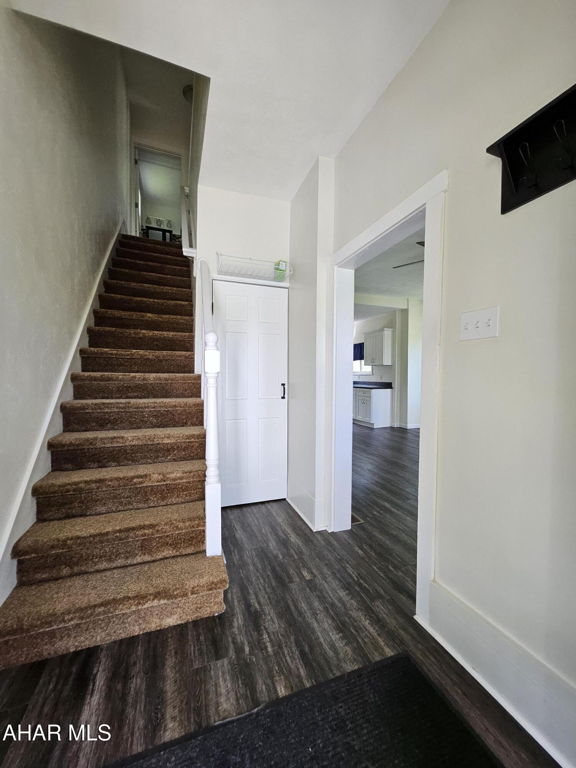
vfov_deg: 106.2
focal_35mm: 13
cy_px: 384
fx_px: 288
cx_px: 288
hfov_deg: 89.9
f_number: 2.2
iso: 100
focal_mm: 1.74
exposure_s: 1/60
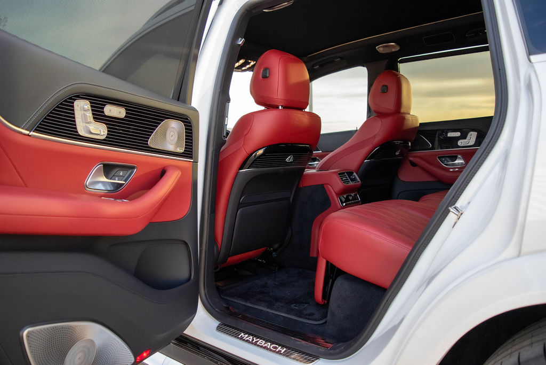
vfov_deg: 47.9
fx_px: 410
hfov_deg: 67.4
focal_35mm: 27
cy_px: 182
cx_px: 273
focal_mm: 18
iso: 1600
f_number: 3.5
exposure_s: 1/500
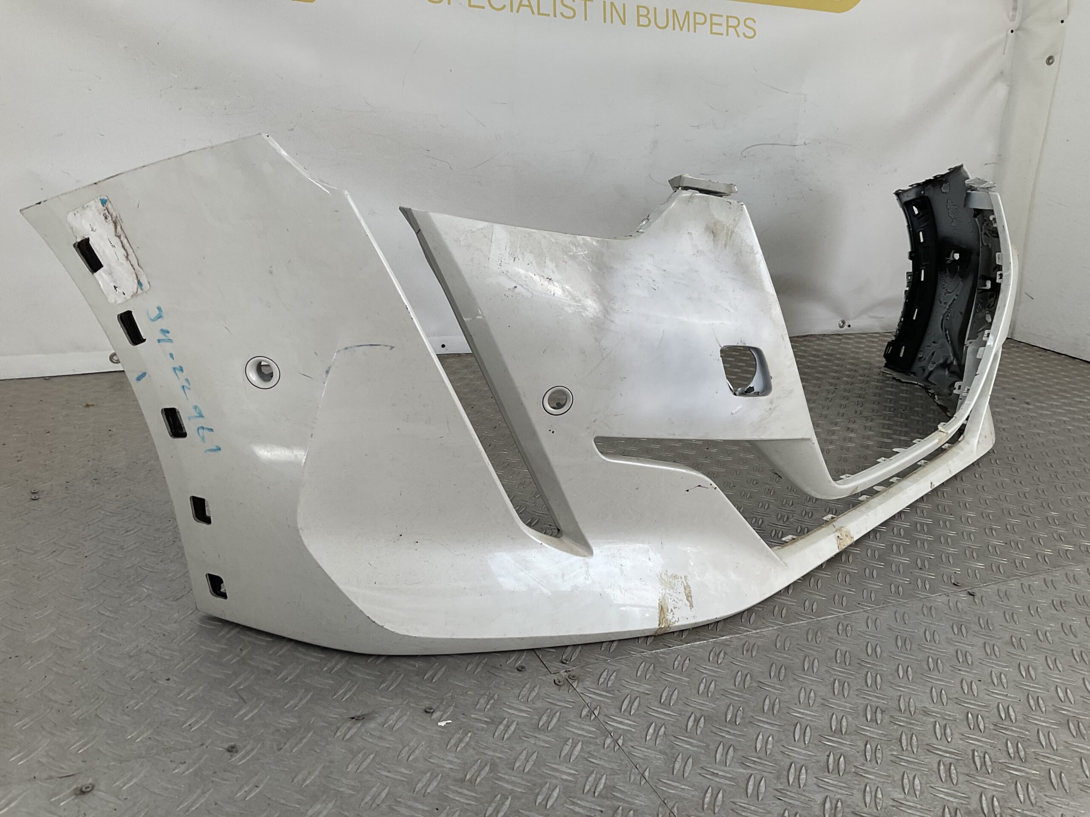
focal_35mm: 29
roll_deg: -5.9
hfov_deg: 61.7
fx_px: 913
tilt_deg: -18.7
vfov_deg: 48.2
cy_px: 408
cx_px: 545
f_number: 1.8
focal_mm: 3
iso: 16
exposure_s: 1/409
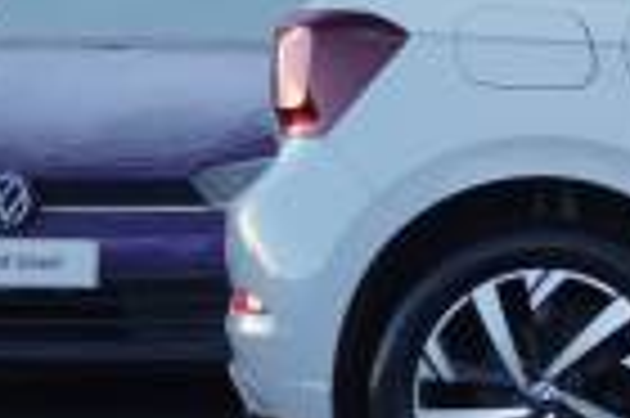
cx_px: 1341
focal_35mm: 198
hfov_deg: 9.6
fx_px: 3466
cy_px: 49
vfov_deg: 6.9
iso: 100
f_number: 5
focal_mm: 29
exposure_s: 1/80
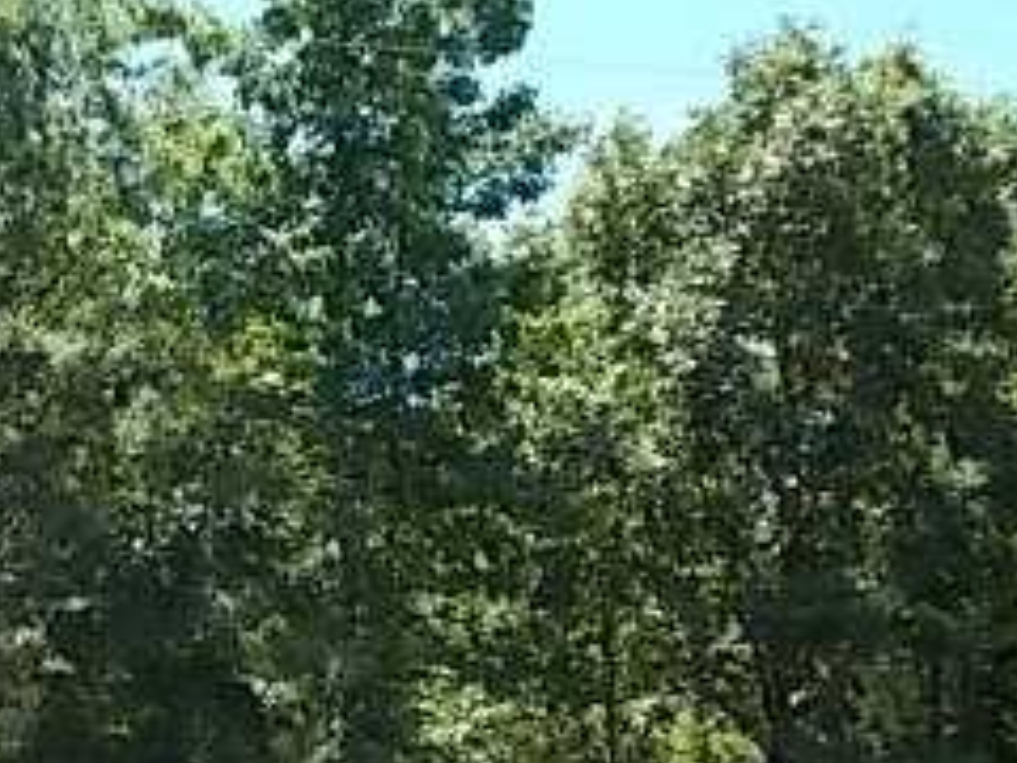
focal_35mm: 104
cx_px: -25
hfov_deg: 18.4
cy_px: 640
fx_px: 3055
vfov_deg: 14.1
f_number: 3.9
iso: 80
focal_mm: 6.9
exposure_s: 1/250
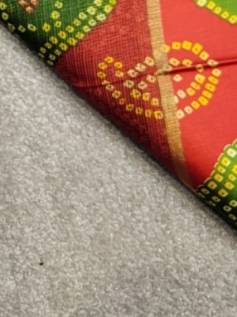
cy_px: -72
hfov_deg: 13.1
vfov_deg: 17.2
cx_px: -82
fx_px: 996
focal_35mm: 109
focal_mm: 5.4
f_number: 1.8
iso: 40
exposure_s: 1/120
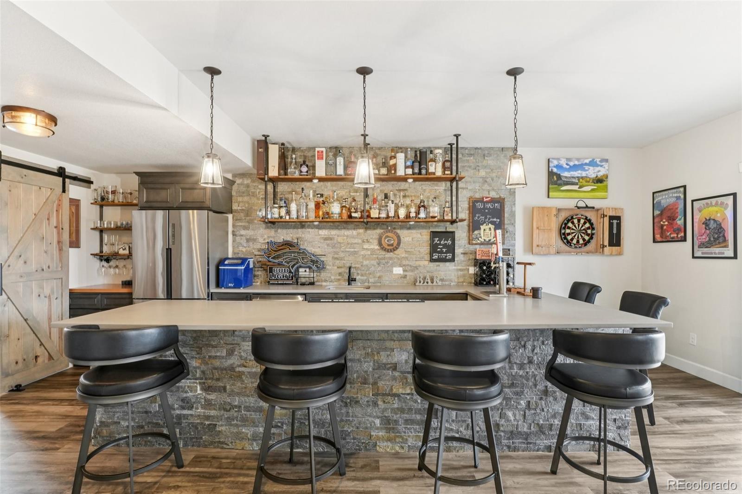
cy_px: 247
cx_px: 371
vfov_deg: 72.0
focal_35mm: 16
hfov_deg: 95.0
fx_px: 340
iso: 800
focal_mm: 11
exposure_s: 1/10
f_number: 8
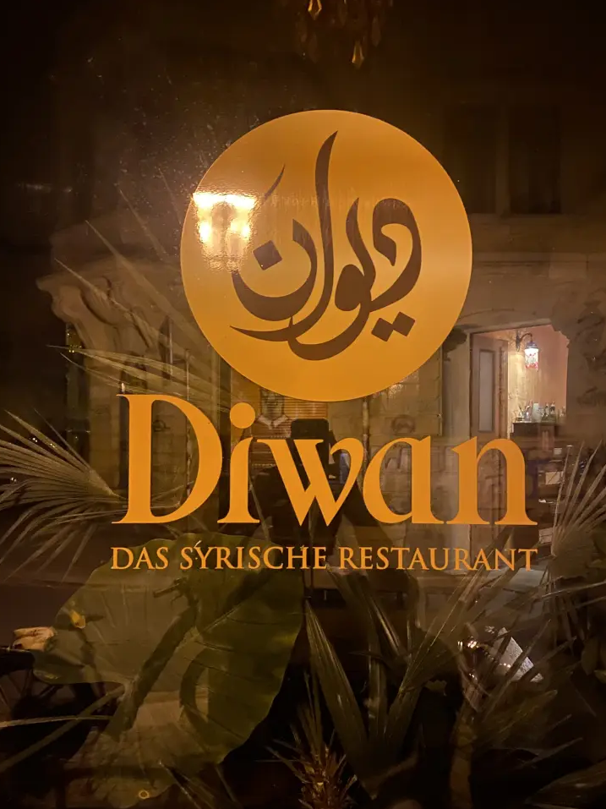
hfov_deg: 48.2
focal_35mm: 29
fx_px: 677
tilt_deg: +1.4
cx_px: 319
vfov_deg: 61.7
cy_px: 421
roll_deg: -0.7
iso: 640
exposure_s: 1/8
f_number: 1.8
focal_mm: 4.25
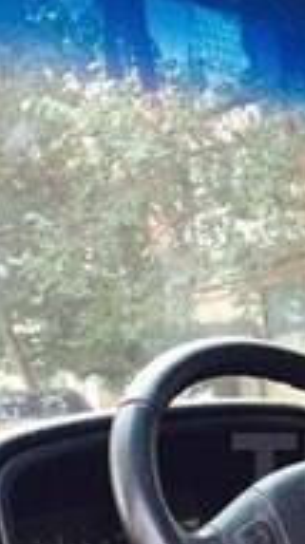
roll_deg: +4.8
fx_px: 1183
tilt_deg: -4.7
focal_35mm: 82
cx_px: 524
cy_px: 476
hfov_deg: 13.4
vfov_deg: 25.2
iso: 40
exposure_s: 1/33
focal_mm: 4.15
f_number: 2.2
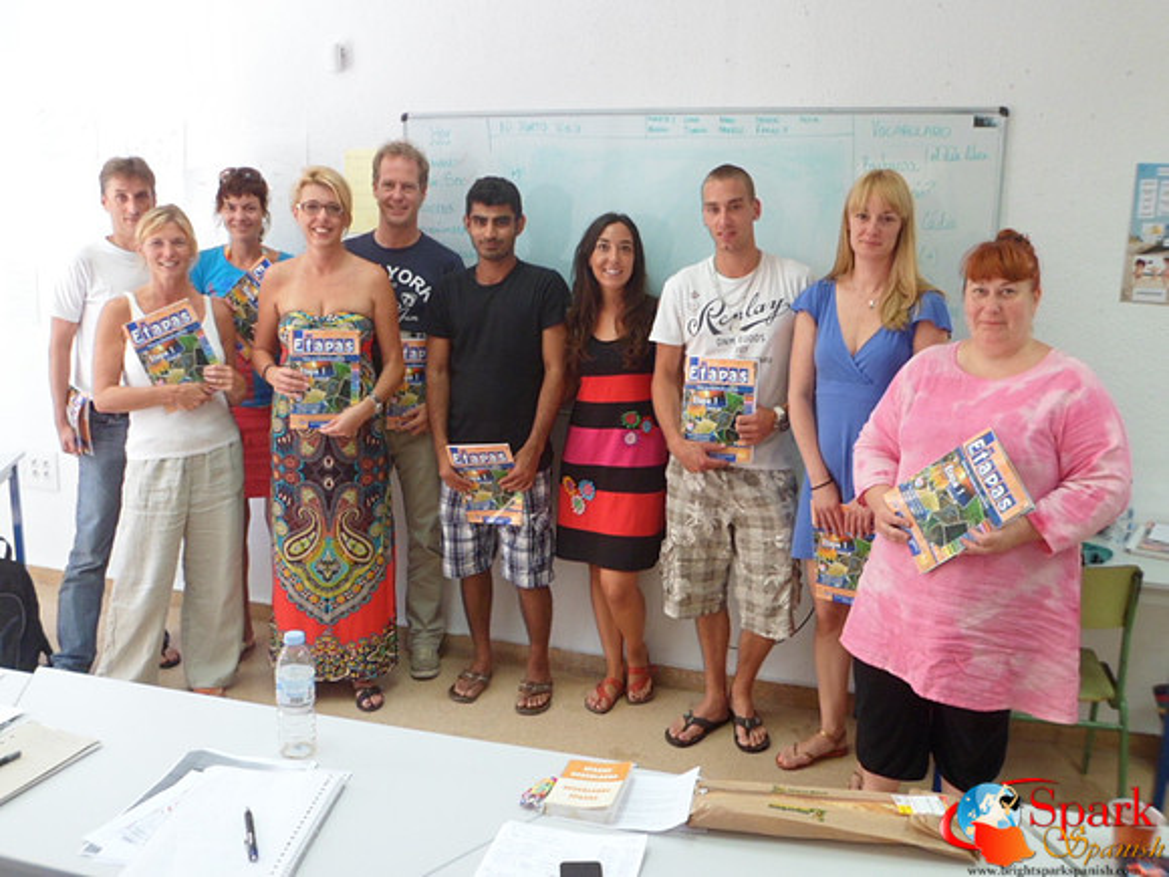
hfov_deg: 60.0
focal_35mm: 30
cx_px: 584
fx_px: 1013
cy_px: 438
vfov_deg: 46.8
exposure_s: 1/45
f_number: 3.5
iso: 160
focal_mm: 5.7
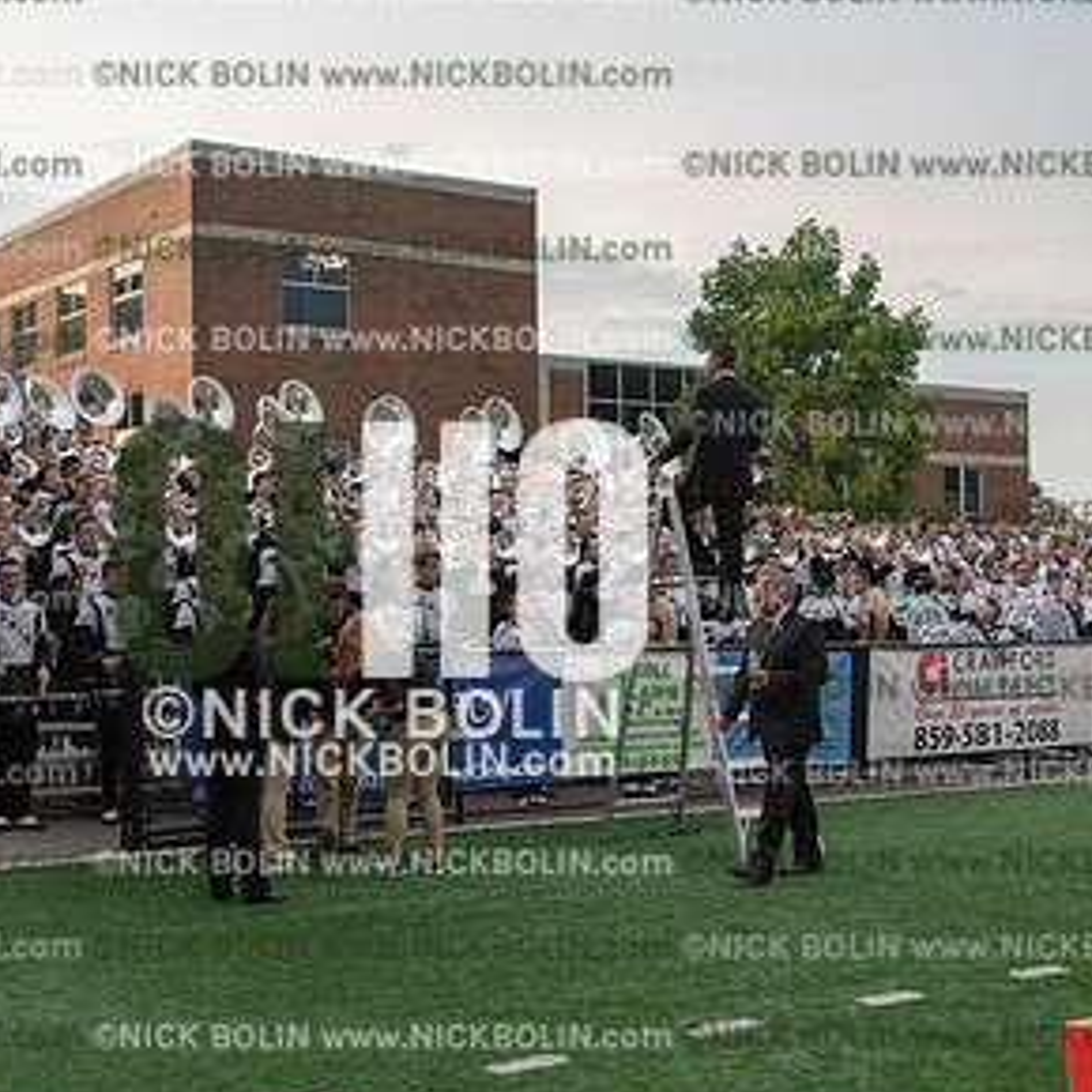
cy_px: 601
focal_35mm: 51
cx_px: 380
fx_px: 1820
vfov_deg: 33.4
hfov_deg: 33.2
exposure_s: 1/4000
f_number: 3.5
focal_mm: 30
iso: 3200
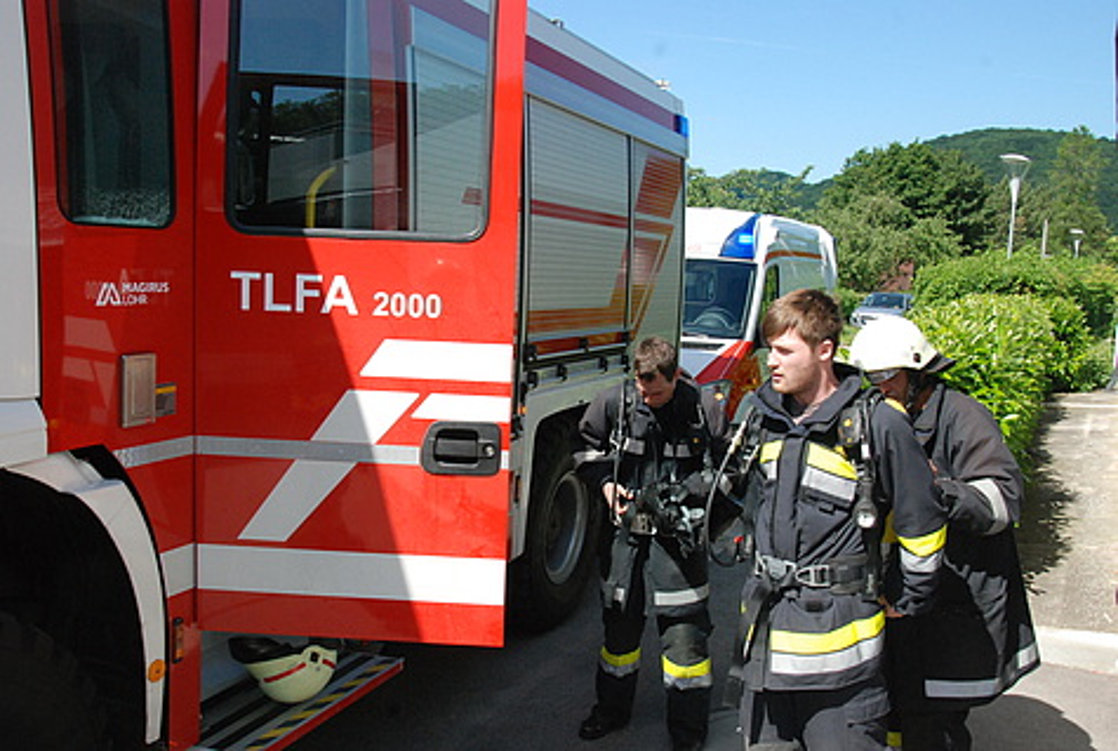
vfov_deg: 40.2
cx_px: 559
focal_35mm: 33
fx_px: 1027
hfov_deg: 57.1
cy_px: 376
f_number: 13
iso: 1000
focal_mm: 22
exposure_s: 1/640
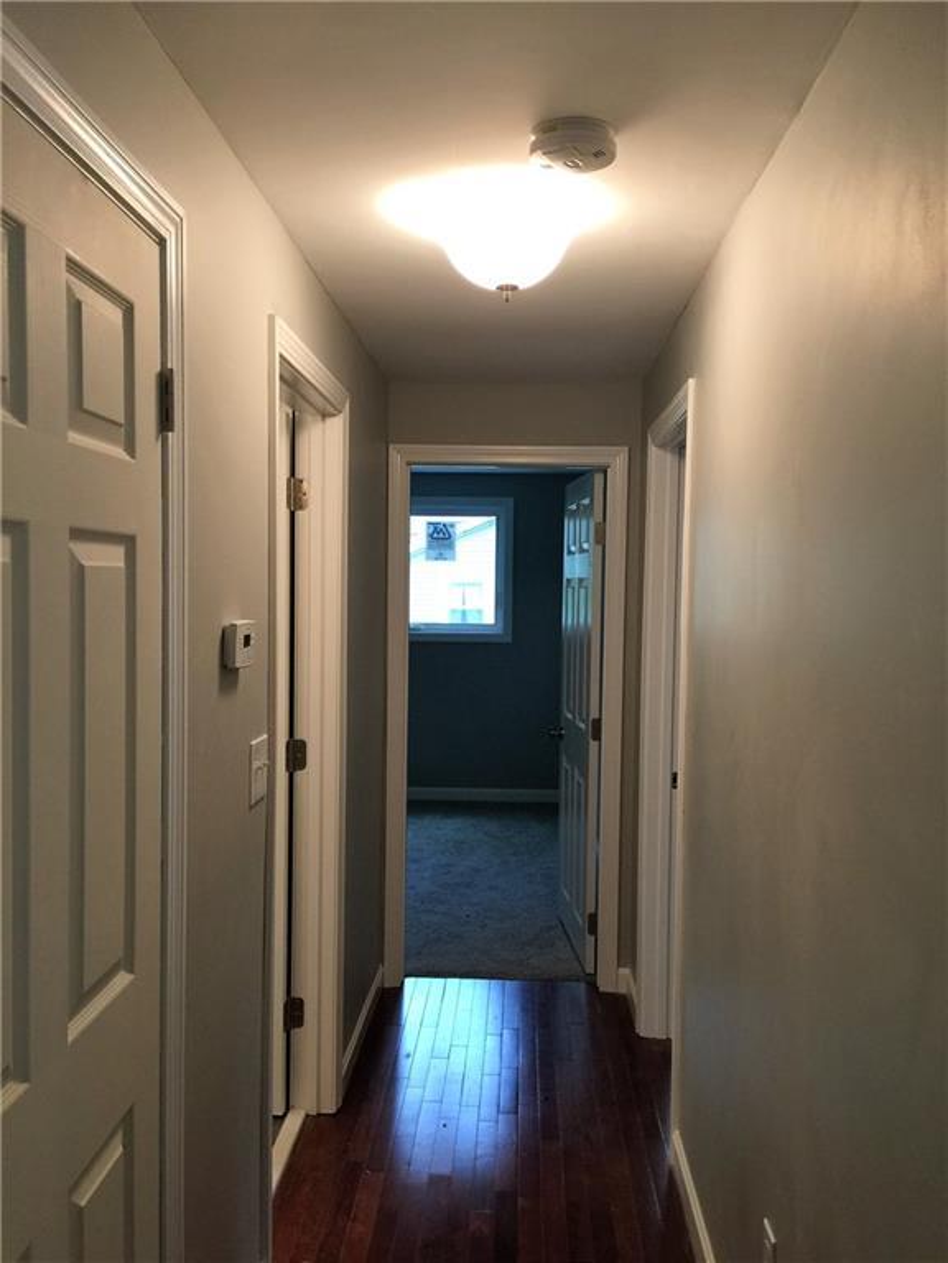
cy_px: 632
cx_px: 474
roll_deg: -2.0
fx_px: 1059
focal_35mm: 29
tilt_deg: -1.3
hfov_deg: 48.2
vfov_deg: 61.7
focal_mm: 4.15
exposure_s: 1/30
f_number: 2.2
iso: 50
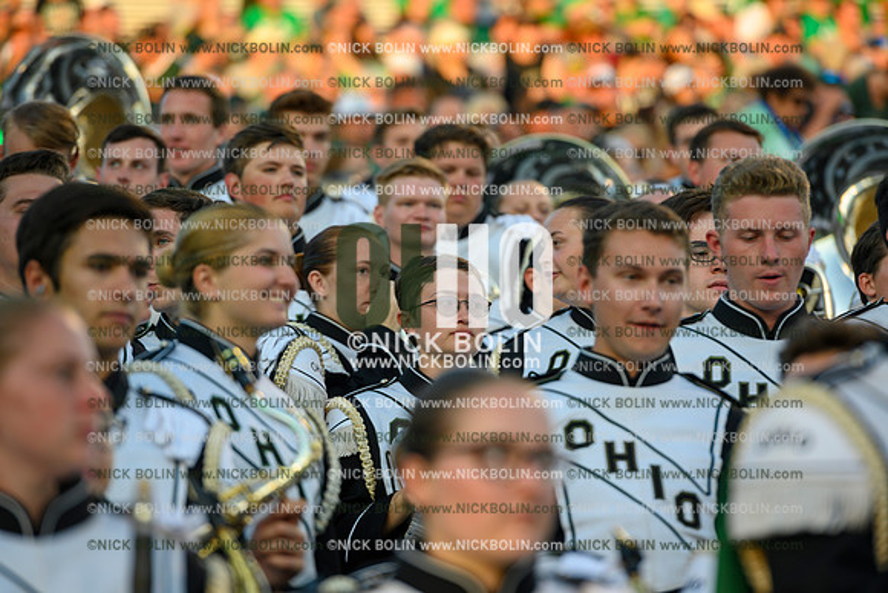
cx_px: 444
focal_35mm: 200
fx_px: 4934
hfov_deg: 10.3
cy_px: 296
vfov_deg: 6.9
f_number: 4
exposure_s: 1/125
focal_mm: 200
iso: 160
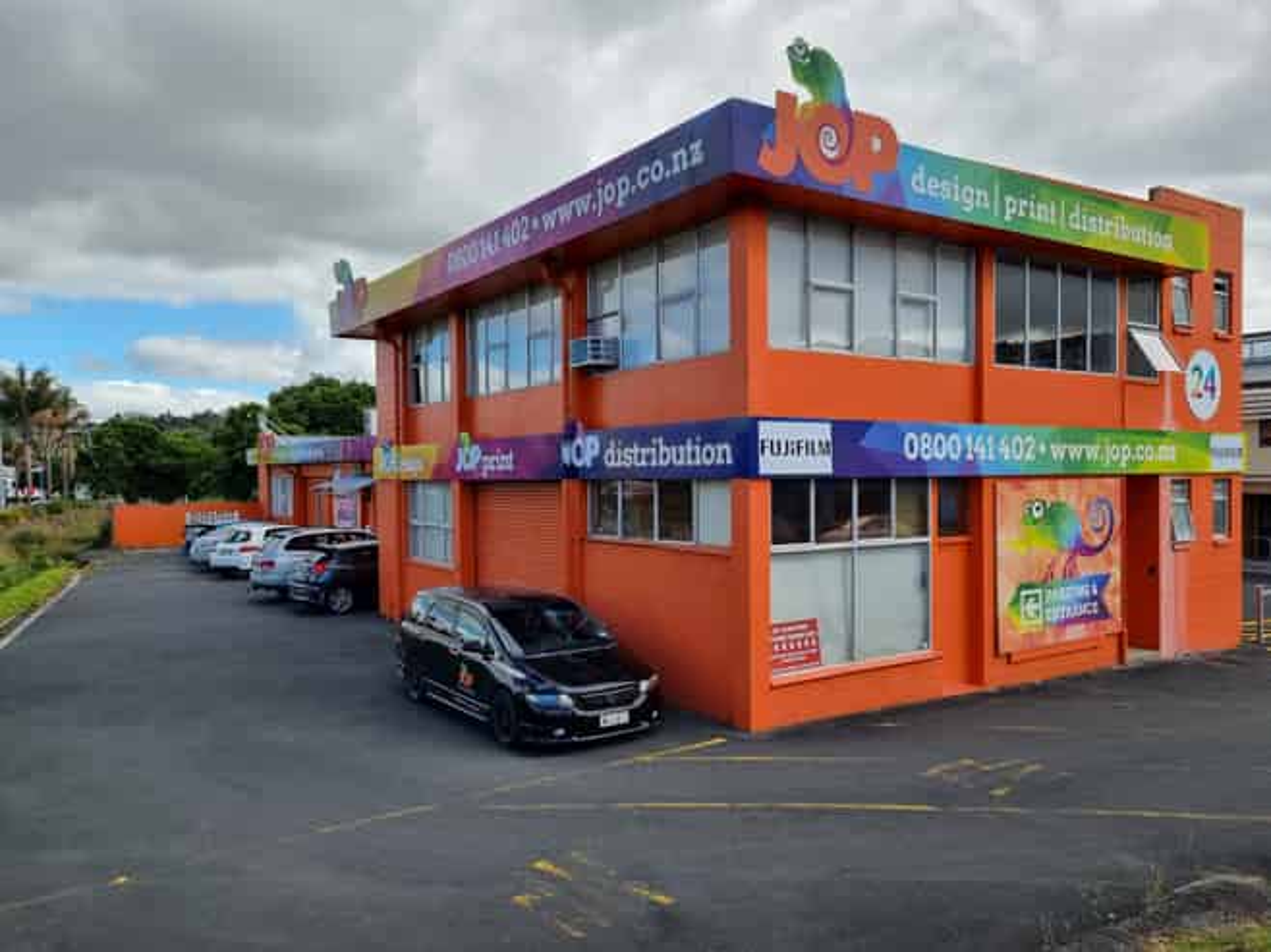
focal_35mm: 26
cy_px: 476
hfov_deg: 67.3
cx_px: 636
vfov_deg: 53.0
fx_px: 954
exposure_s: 1/2088
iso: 50
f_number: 1.8
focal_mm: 5.4
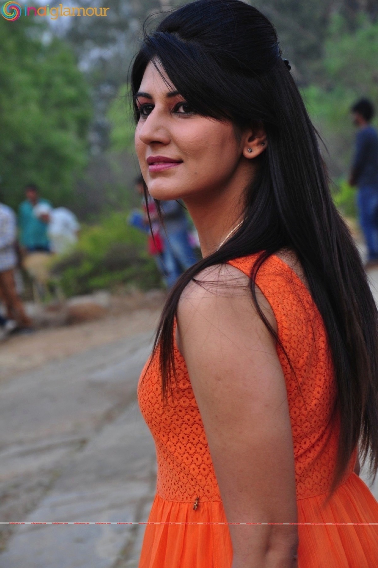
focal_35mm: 135
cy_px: 284
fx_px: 2131
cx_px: 189
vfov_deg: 15.2
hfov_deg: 10.1
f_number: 5.6
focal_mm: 90
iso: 500
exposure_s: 1/80
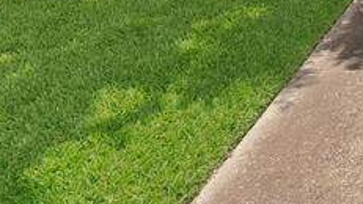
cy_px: -291
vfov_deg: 13.4
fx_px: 626
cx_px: 619
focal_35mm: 65
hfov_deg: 22.4
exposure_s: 1/400
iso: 640
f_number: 9
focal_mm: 14
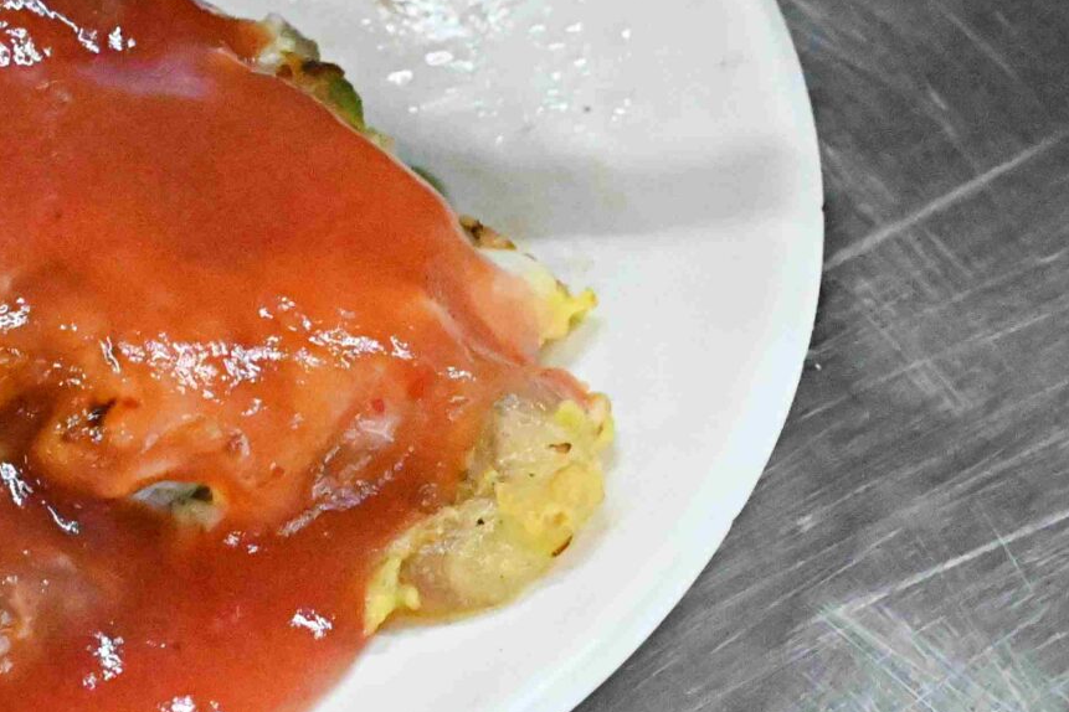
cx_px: -241
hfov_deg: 9.1
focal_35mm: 223
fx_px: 6621
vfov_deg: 6.2
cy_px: 219
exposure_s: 1/200
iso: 12800
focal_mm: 50
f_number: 7.1
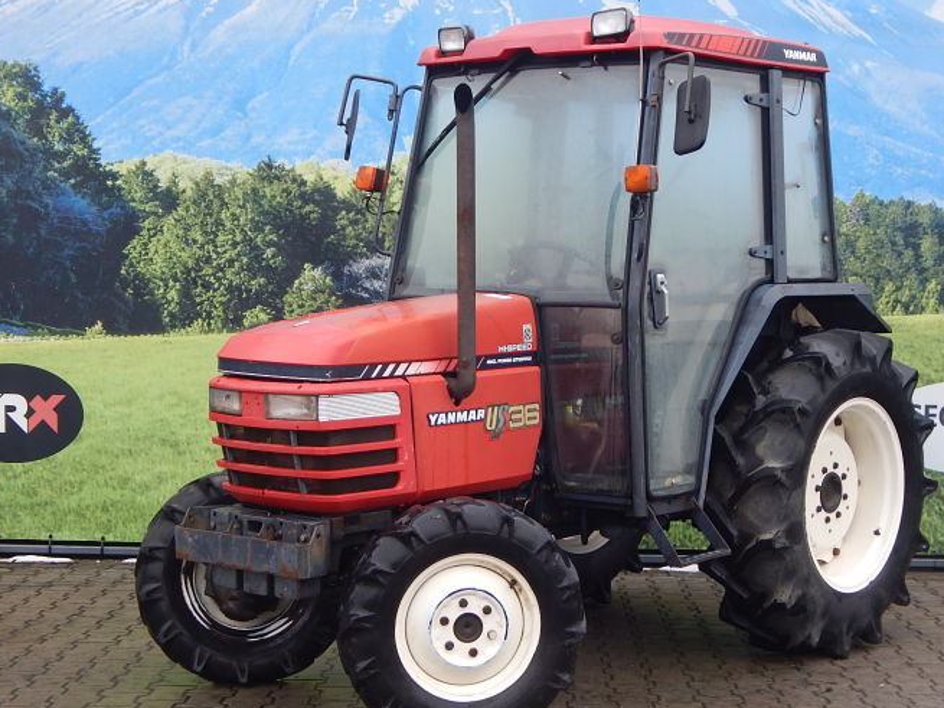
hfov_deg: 29.4
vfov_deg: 22.2
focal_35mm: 66
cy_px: 384
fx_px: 1800
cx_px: 519
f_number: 3.8
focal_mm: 9.7
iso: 125
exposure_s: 1/60
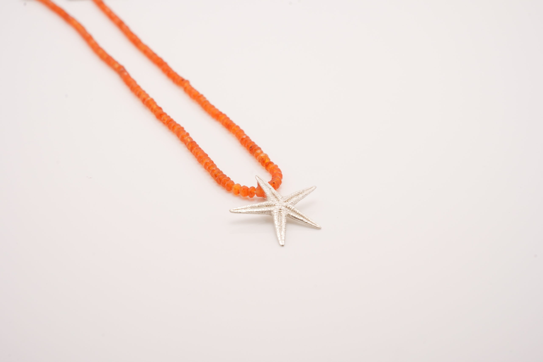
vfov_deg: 19.5
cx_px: 272
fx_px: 1056
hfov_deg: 28.8
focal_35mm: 70
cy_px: 181
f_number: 14
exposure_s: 1/320
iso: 1600
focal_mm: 70
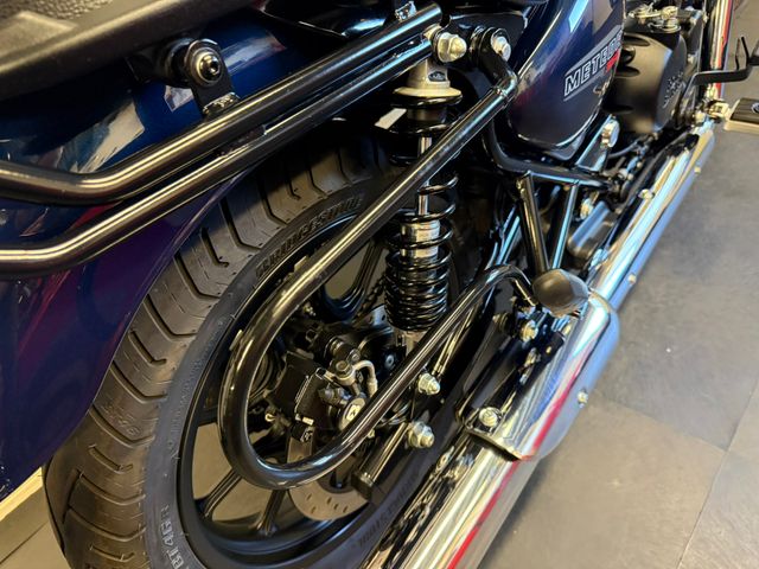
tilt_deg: -41.2
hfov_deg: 71.6
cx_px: 380
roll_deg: +17.6
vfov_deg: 56.8
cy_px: 284
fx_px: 526
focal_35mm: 24
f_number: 1.78
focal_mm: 6.76
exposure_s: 1/50
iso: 640
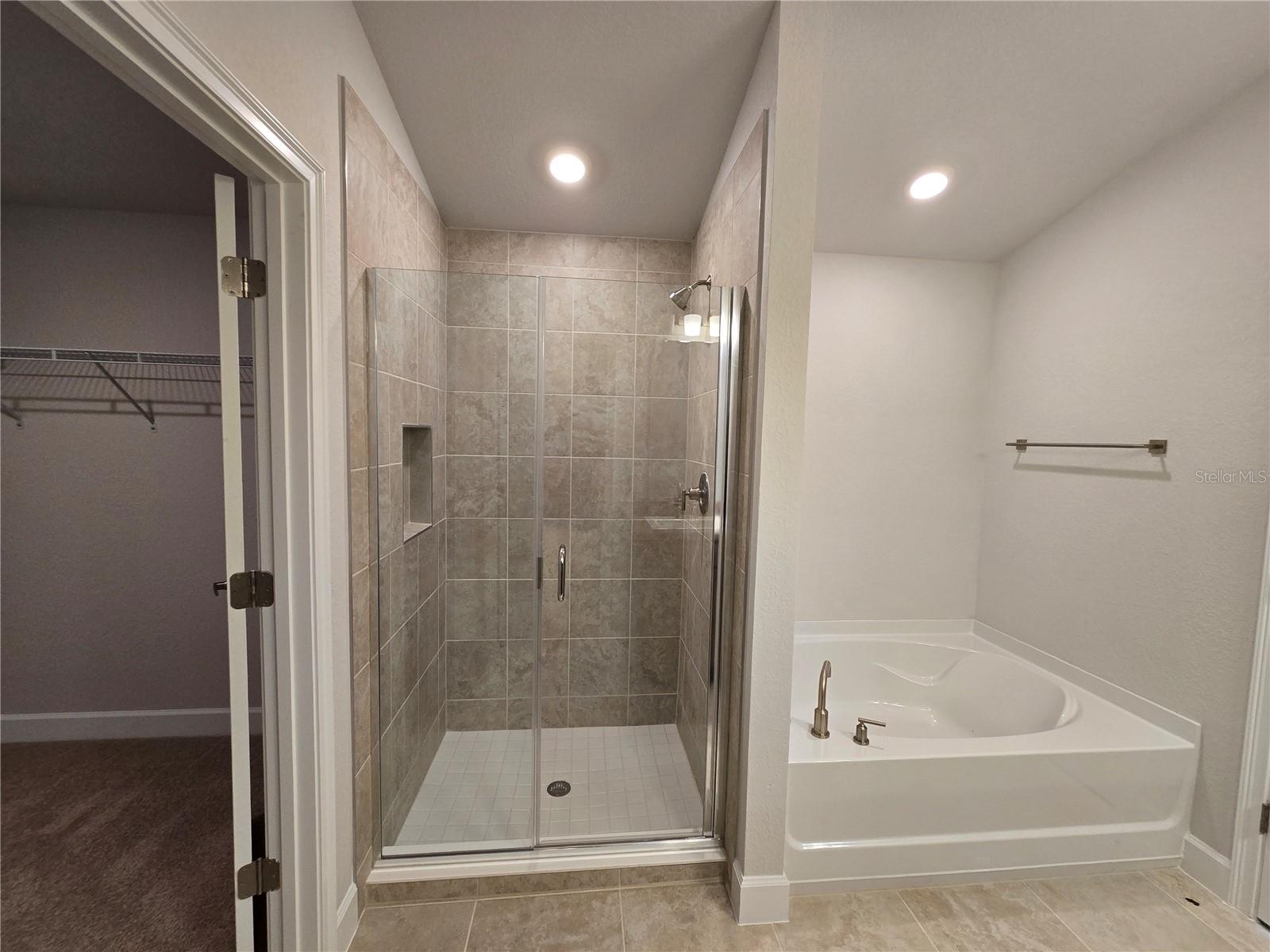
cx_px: 635
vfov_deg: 89.9
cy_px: 476
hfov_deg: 106.2
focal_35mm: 13
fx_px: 477
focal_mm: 2.2
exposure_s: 1/60
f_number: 2.2
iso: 125
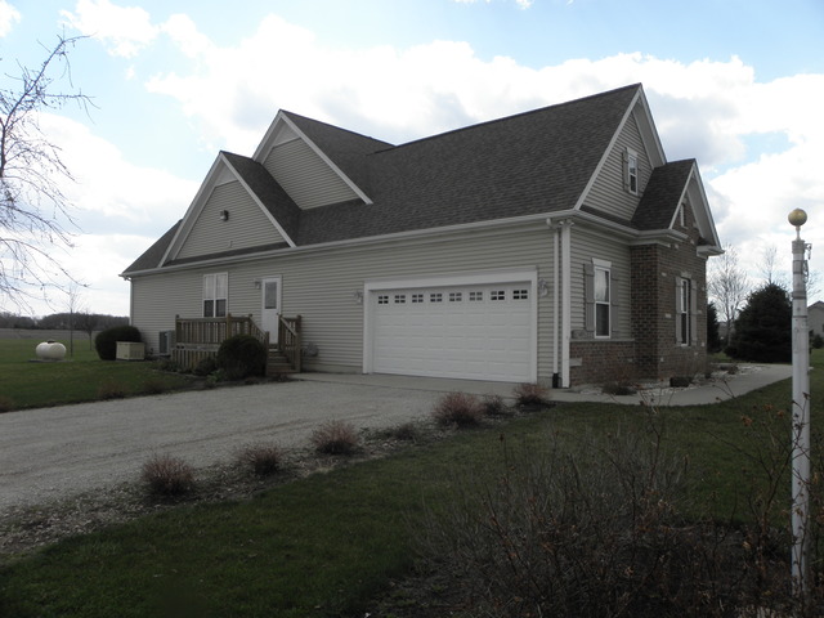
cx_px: 412
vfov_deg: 53.1
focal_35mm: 26
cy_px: 309
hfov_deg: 67.3
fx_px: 619
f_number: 5.6
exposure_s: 1/250
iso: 64
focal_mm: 4.6
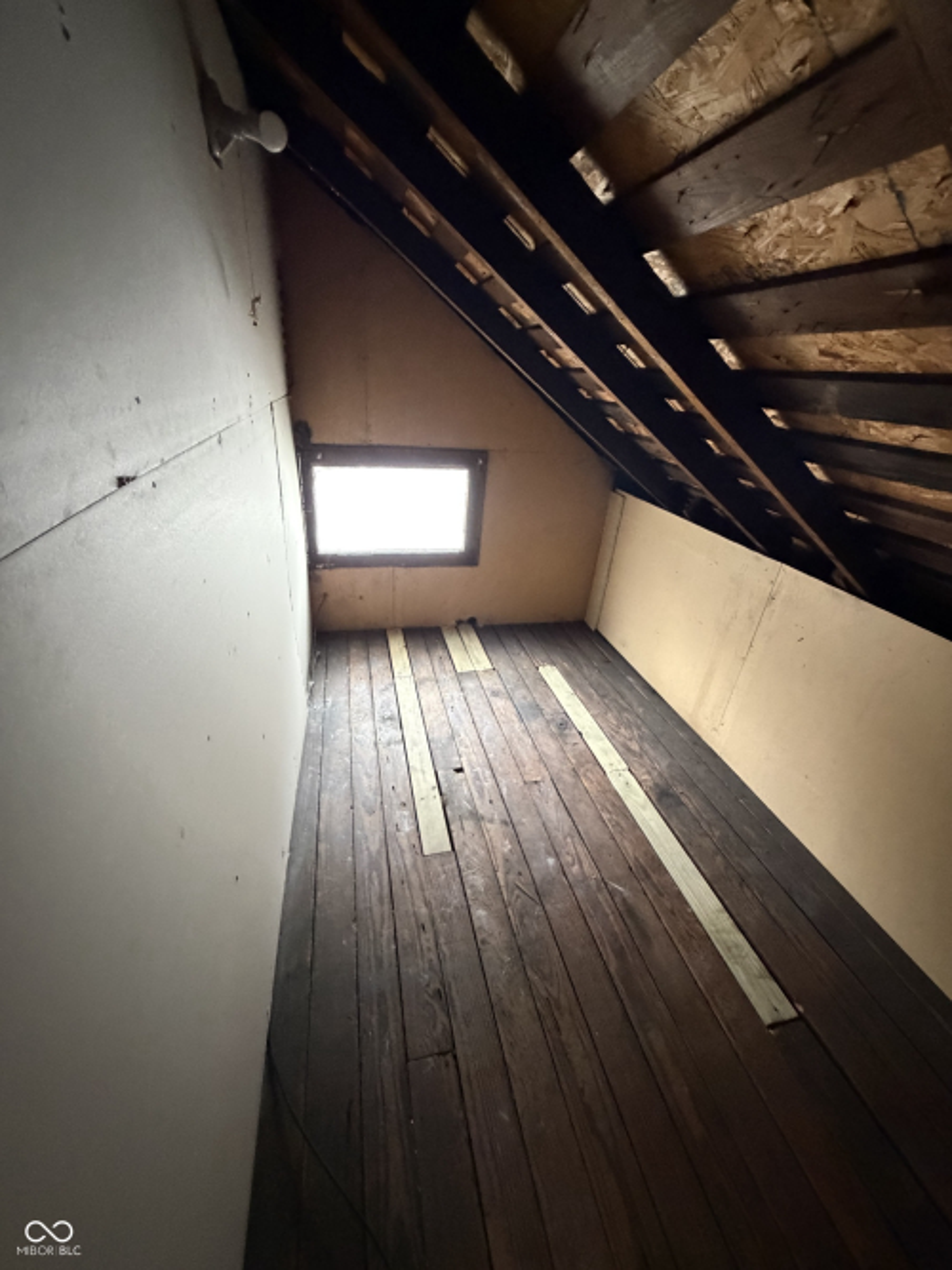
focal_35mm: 14
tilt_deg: -26.6
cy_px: 635
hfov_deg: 85.7
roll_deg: -3.2
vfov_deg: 102.1
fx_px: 514
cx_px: 476
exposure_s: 1/60
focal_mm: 2.22
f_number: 2.2
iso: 1250
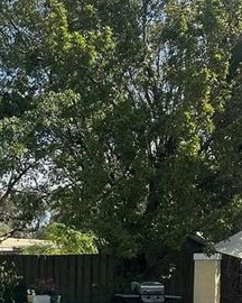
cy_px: 311
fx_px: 663
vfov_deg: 24.4
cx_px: -39
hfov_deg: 19.6
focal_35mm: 74
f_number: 1.78
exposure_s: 1/2525
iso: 80
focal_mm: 6.86
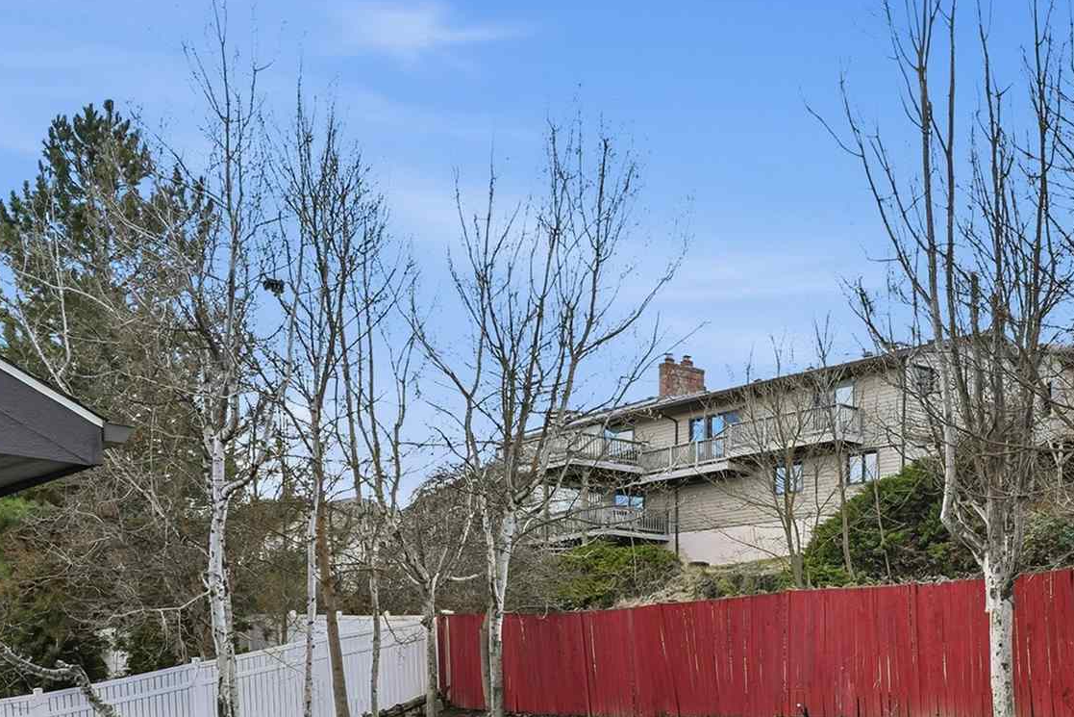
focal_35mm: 44
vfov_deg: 29.2
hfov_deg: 42.8
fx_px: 1313
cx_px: 835
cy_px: 656
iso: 100
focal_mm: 16
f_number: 8
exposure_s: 1/800
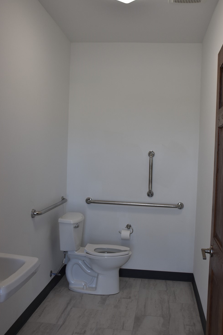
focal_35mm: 38
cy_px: 156
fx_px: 353
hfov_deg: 35.0
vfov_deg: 50.7
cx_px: 122
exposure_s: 1/125
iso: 400
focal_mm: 22
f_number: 5.6
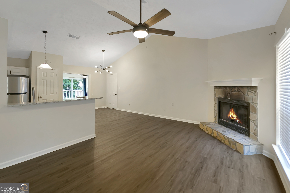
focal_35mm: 14
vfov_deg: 81.2
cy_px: 96
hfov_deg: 104.3
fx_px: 113
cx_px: 145
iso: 1600
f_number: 3.5
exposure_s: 1/160
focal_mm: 14
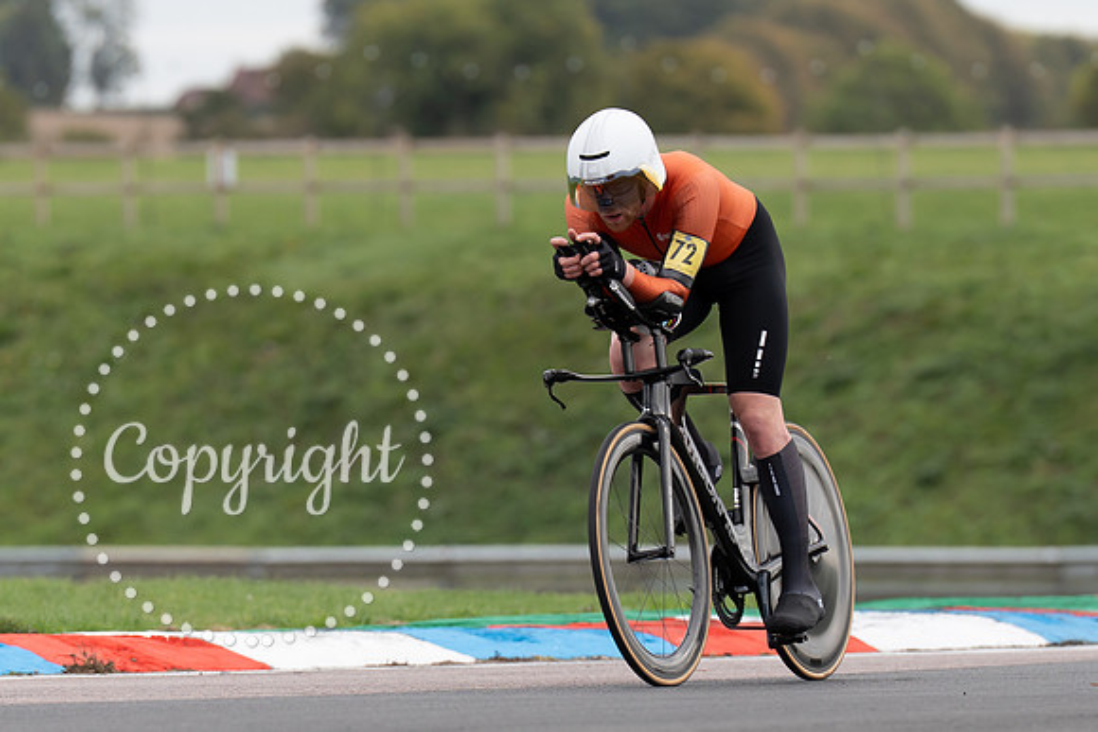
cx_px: 622
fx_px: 12577
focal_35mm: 412
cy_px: 576
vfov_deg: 3.3
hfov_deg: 5.0
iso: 200
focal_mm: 200
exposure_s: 1/1000
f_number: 3.5
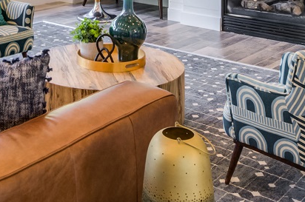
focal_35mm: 63
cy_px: -93
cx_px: 75
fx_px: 533
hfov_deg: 31.4
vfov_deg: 19.1
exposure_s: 1/20
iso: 200
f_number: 8
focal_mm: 14
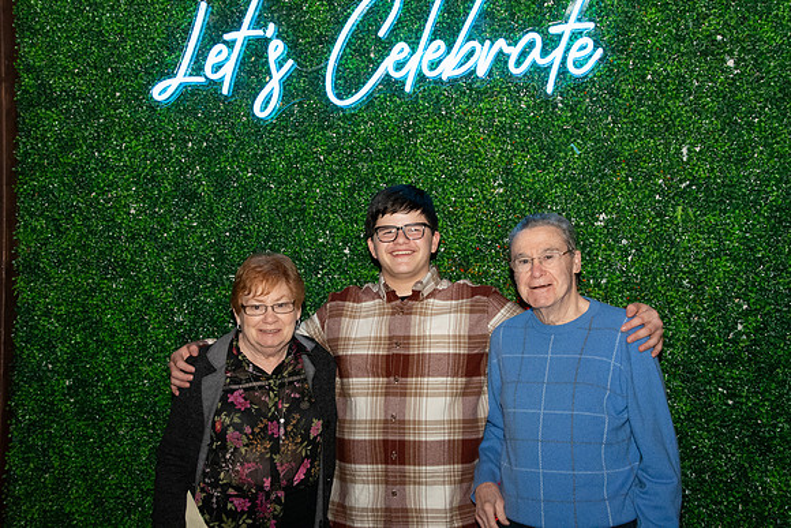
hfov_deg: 37.8
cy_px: 264
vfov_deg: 25.8
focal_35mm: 52
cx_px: 396
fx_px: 1154
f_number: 11
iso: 4000
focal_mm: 35
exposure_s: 1/250
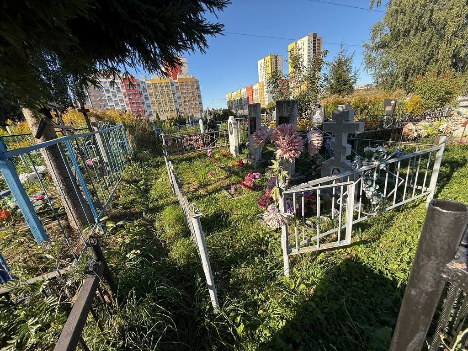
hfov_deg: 102.1
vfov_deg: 85.7
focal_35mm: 14
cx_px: 234
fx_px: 189
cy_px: 176
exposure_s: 1/518
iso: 50
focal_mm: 2.22
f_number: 2.2
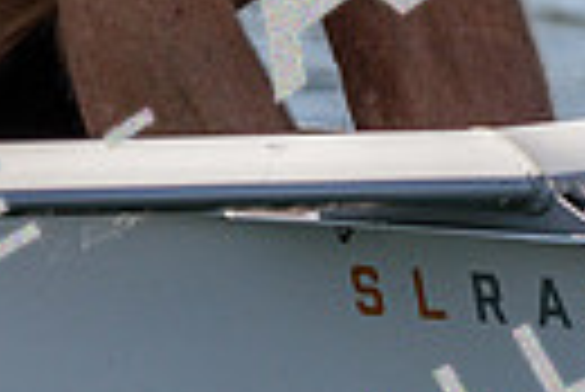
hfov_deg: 2.0
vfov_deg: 1.3
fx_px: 16805
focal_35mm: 1033
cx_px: -135
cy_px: -327
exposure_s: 1/2000
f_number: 5.6
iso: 250
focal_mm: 232
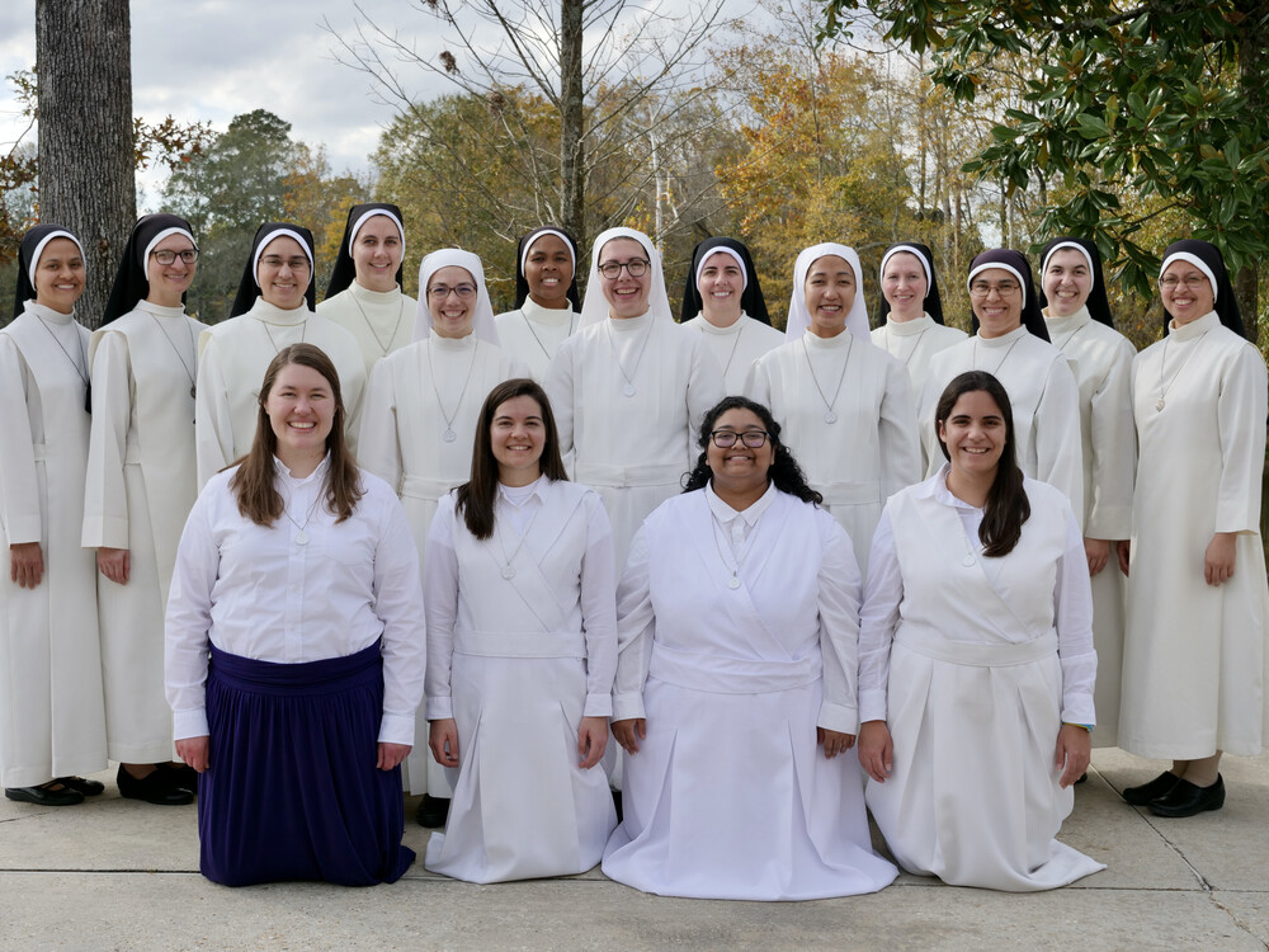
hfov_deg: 39.7
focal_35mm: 48
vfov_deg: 30.3
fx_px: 1760
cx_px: 634
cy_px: 476
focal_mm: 24
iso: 200
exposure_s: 1/800
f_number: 4.5
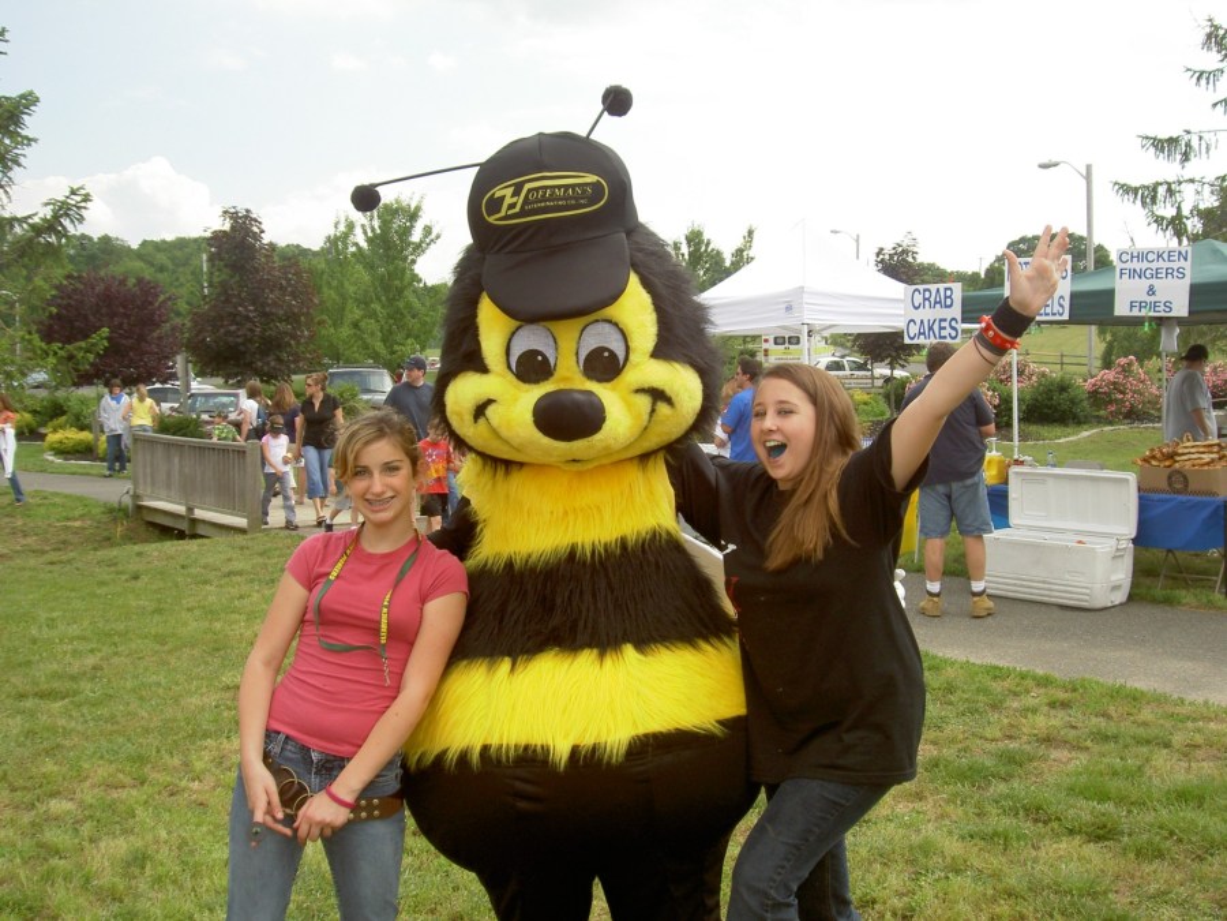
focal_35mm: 39
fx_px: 1382
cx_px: 614
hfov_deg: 47.9
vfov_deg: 36.8
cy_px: 460
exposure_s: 1/250
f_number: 4.7
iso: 100
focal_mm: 8
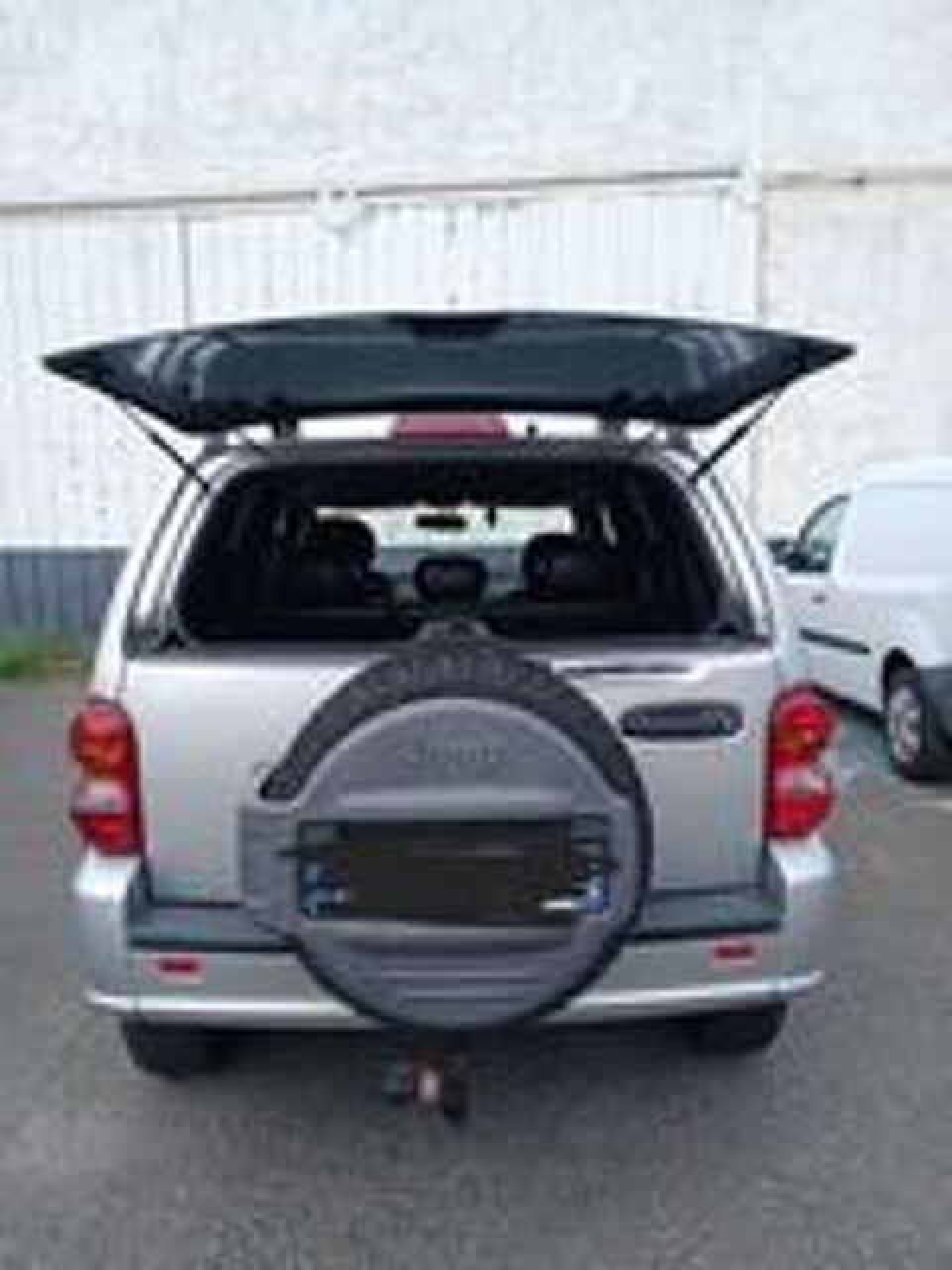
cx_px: 476
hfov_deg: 51.4
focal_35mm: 27
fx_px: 990
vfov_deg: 65.3
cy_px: 635
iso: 20
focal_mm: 3.98
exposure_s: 1/244
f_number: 1.8
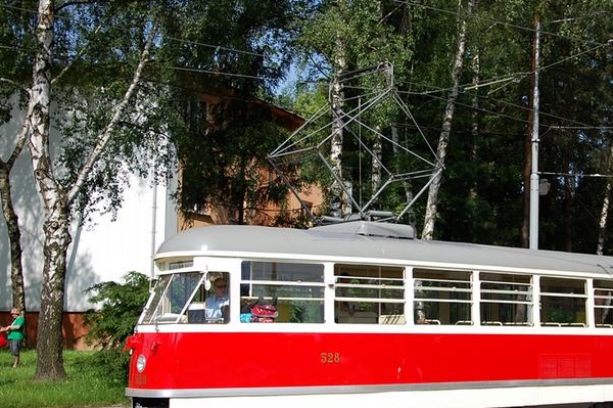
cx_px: 393
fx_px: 1072
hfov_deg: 31.7
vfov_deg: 21.5
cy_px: 221
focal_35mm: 63
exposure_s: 1/1000
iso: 200
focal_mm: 28
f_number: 4.2
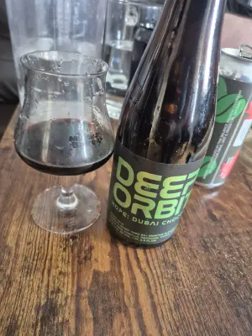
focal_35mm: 23
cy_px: 168
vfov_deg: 73.9
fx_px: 223
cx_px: 126
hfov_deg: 58.9
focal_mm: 5.4
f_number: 1.8
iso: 1000
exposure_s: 1/60
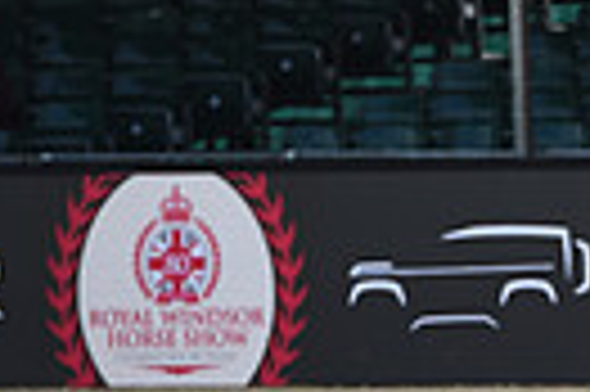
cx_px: 1275
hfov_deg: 2.3
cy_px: 135
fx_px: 14453
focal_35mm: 883
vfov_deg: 1.6
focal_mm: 200
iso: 320
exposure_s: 1/1250
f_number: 4.5
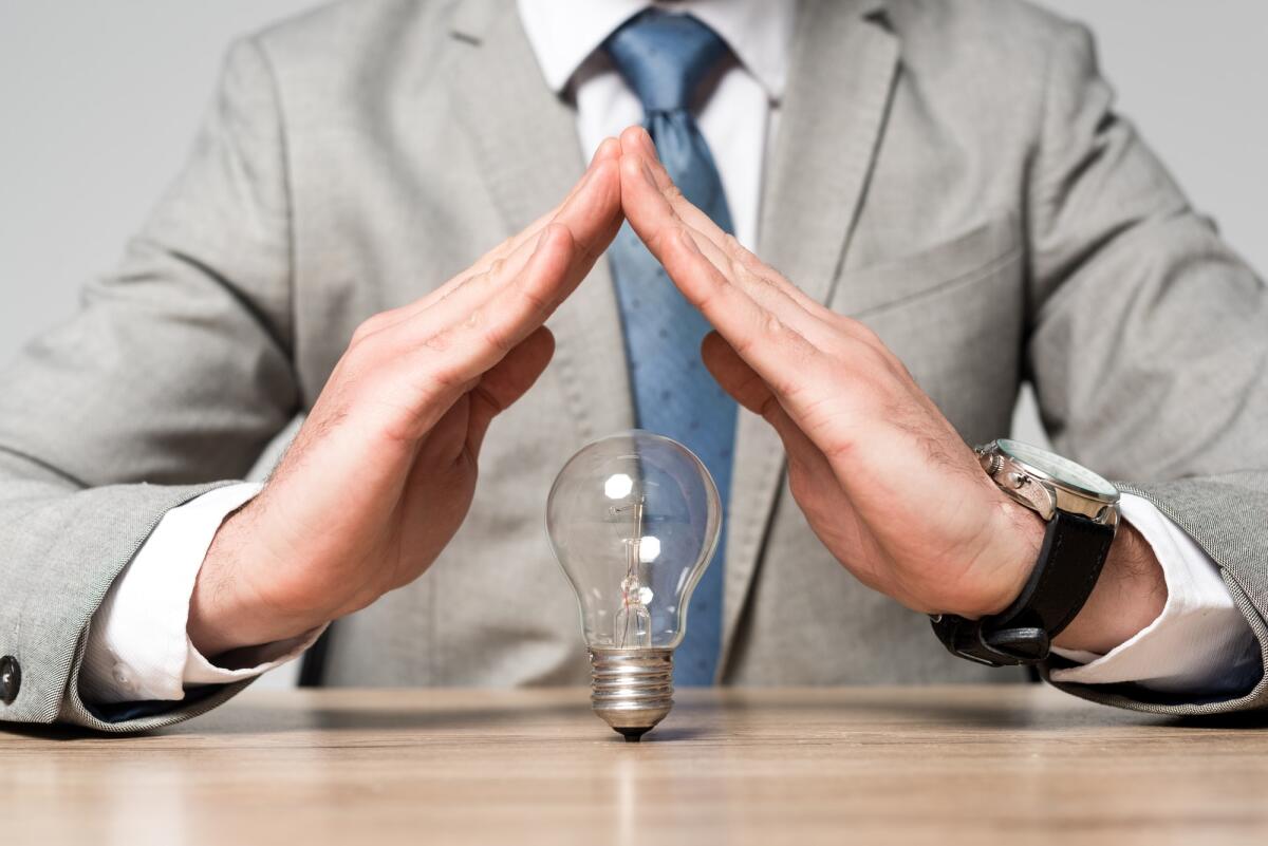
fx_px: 1762
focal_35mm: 50
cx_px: 634
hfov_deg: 39.6
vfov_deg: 27.0
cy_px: 423
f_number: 5
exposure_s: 1/160
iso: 125
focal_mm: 50
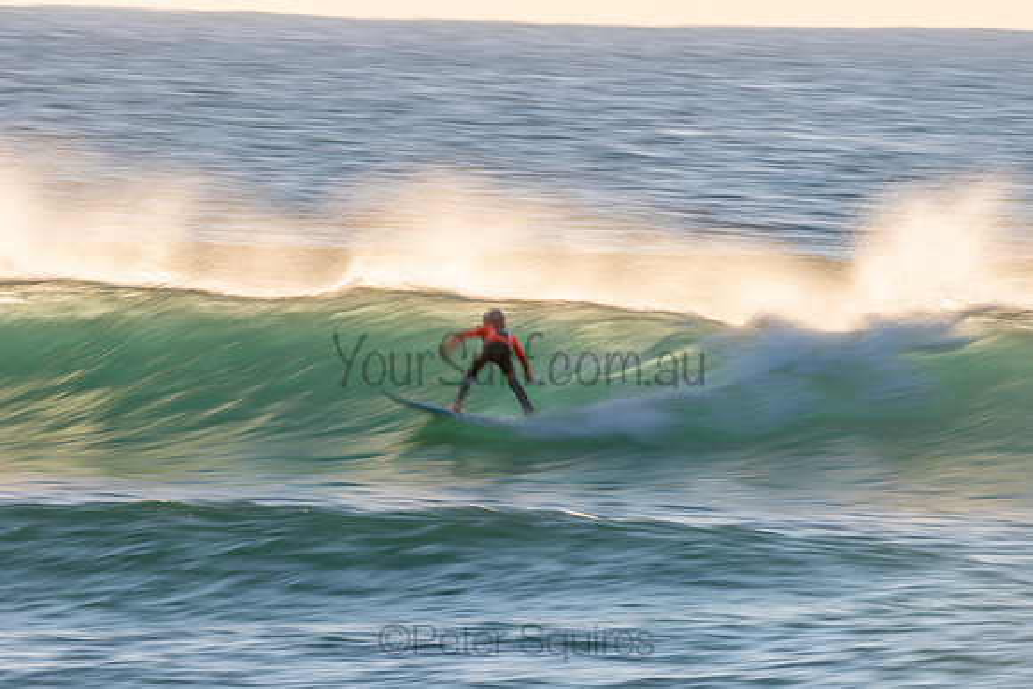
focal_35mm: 500
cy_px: 344
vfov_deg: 2.8
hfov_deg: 4.1
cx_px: 516
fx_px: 14350
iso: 64
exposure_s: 1/15
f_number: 32
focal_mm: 500
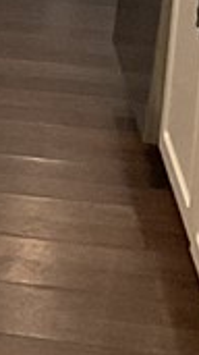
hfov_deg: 5.5
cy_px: -208
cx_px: -641
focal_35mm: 189
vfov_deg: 10.9
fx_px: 1776
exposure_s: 1/60
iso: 250
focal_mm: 3
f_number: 1.8
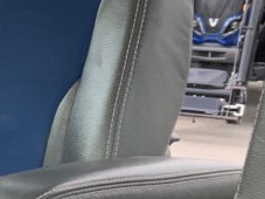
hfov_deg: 14.3
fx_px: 1002
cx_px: -107
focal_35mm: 131
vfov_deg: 11.2
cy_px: 174
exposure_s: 1/177
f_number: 1.8
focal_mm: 3
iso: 16
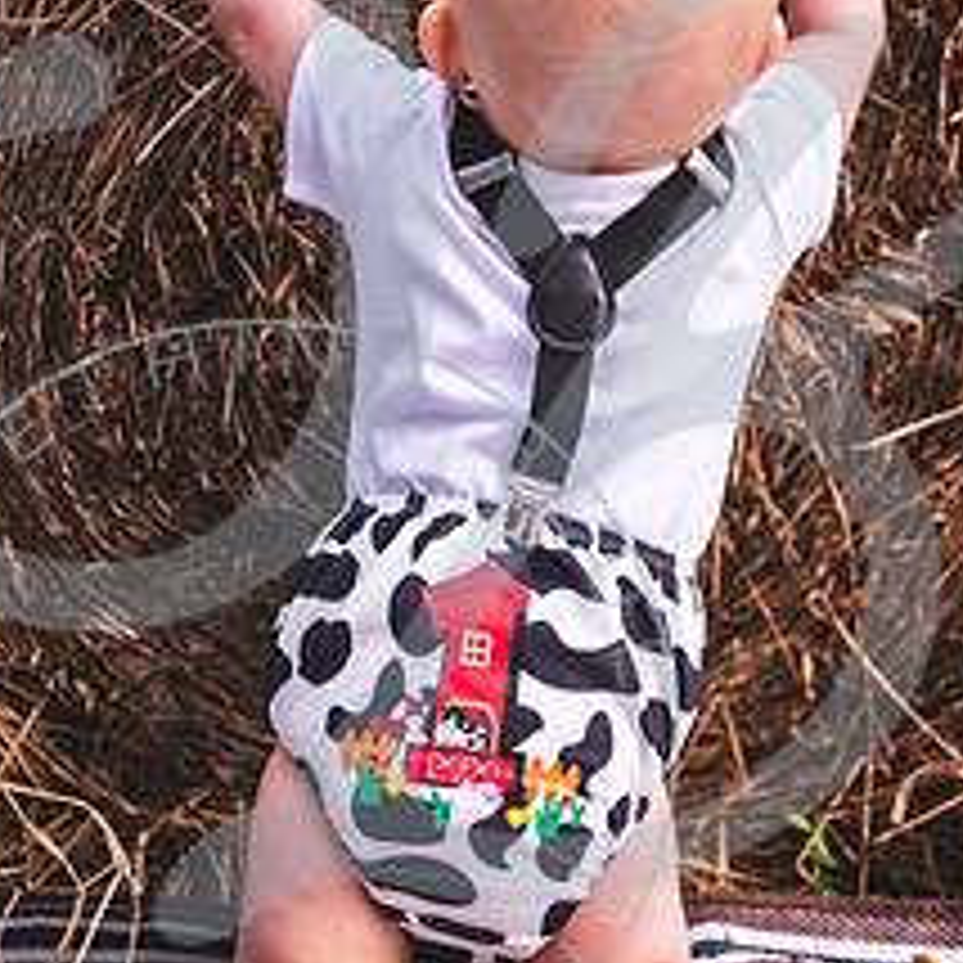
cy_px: 396
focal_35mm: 107
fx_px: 3368
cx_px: 464
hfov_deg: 16.3
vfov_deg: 16.3
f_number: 2.8
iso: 200
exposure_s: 1/250
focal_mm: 60
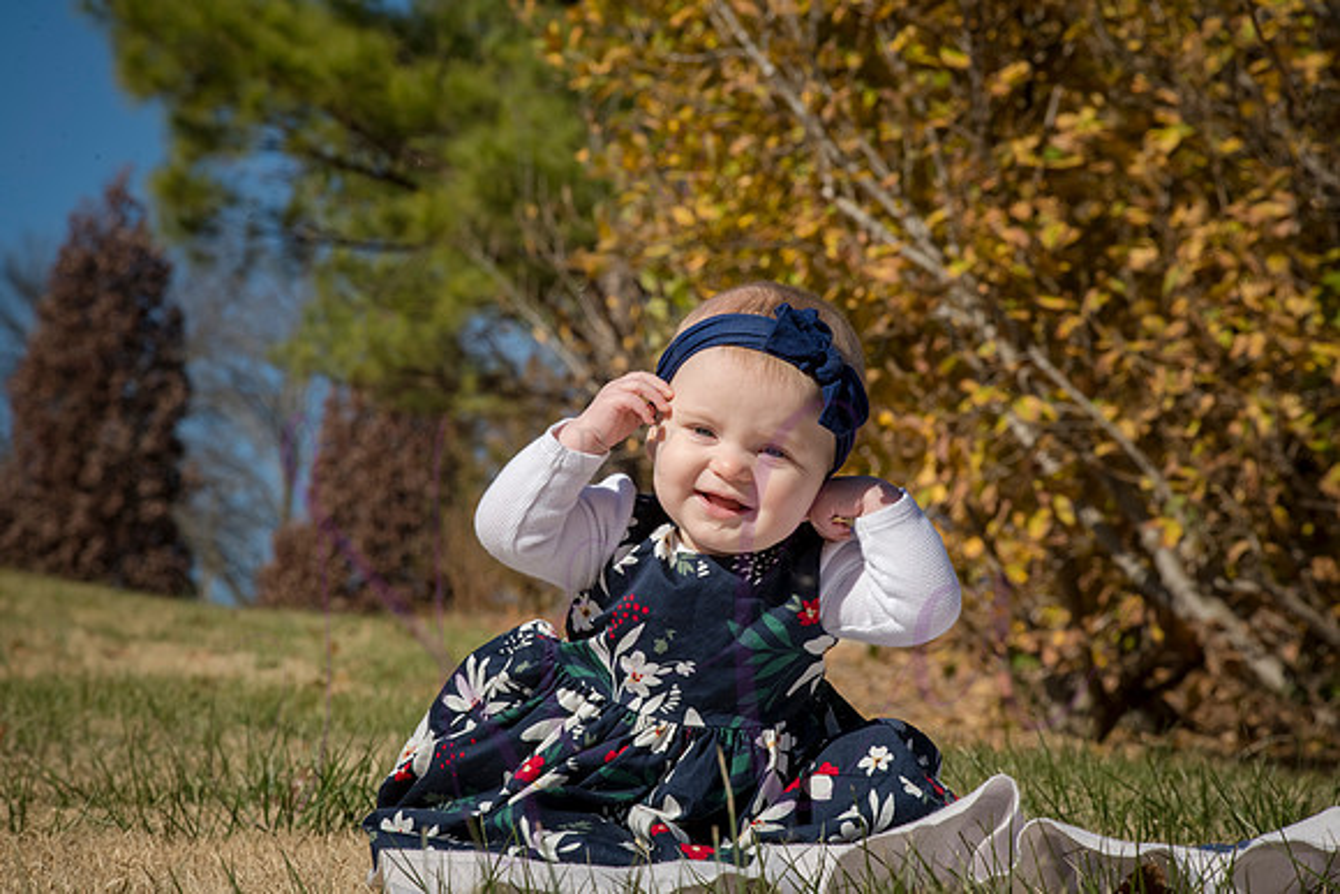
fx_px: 5398
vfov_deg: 9.5
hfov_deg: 14.2
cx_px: 670
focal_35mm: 145
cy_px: 447
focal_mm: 145
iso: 400
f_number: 16
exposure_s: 1/400
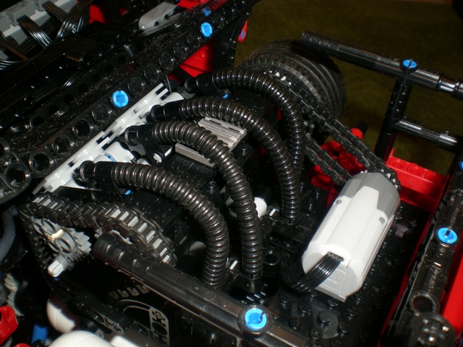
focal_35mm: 38
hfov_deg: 49.0
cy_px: 174
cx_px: 232
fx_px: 508
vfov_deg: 37.7
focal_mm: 6.3
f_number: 4.6
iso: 100
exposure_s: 1/60
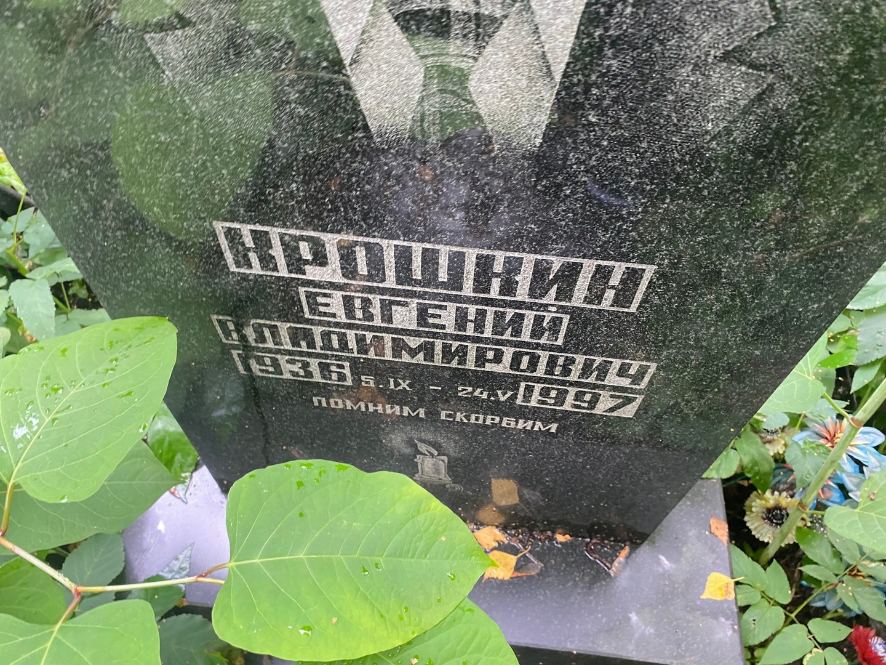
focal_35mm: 26
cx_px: 443
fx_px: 665
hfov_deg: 67.3
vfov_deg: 53.1
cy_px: 332
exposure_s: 1/60
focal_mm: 4.25
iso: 250
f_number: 1.8
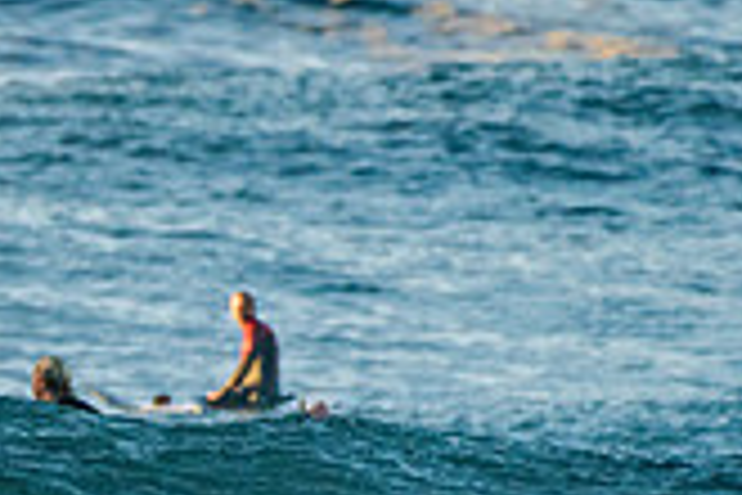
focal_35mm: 1756
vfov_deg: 0.8
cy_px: 722
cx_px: -396
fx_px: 36190
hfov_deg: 1.2
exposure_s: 1/1600
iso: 560
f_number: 5.6
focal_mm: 500
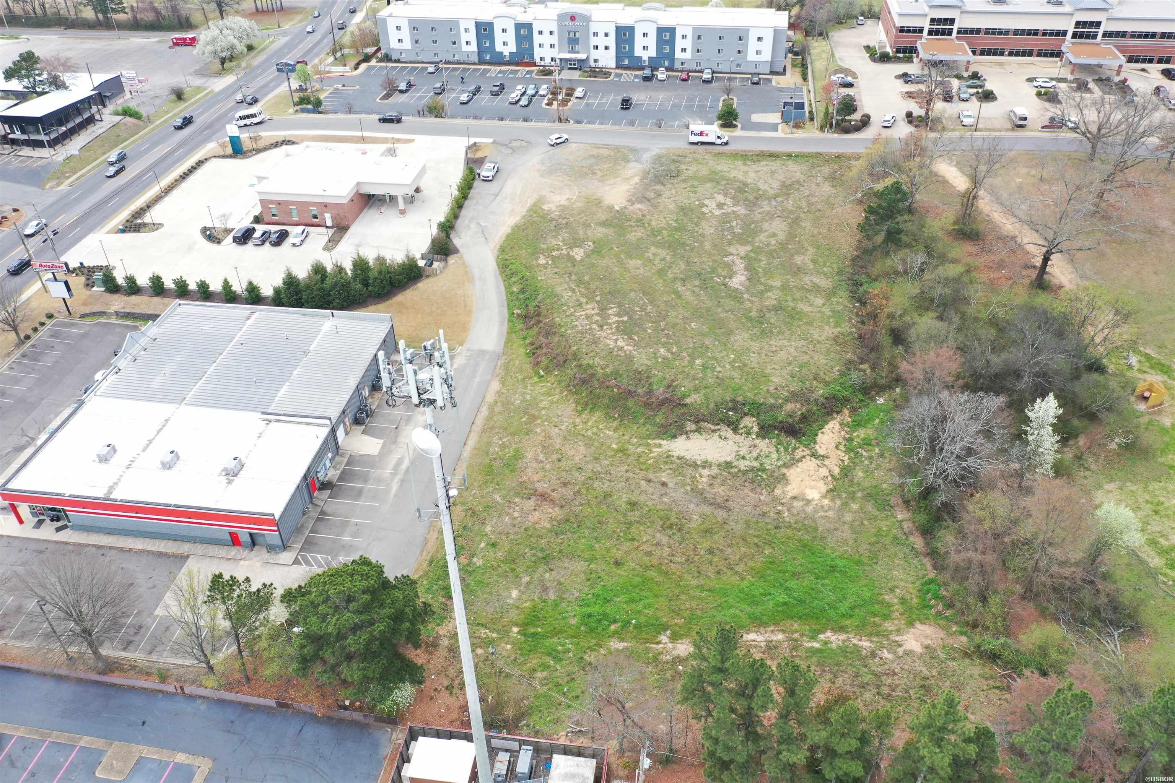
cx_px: 588
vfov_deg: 46.4
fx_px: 914
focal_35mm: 28
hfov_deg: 65.5
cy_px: 392
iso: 100
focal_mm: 10.26
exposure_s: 1/160
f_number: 4.5
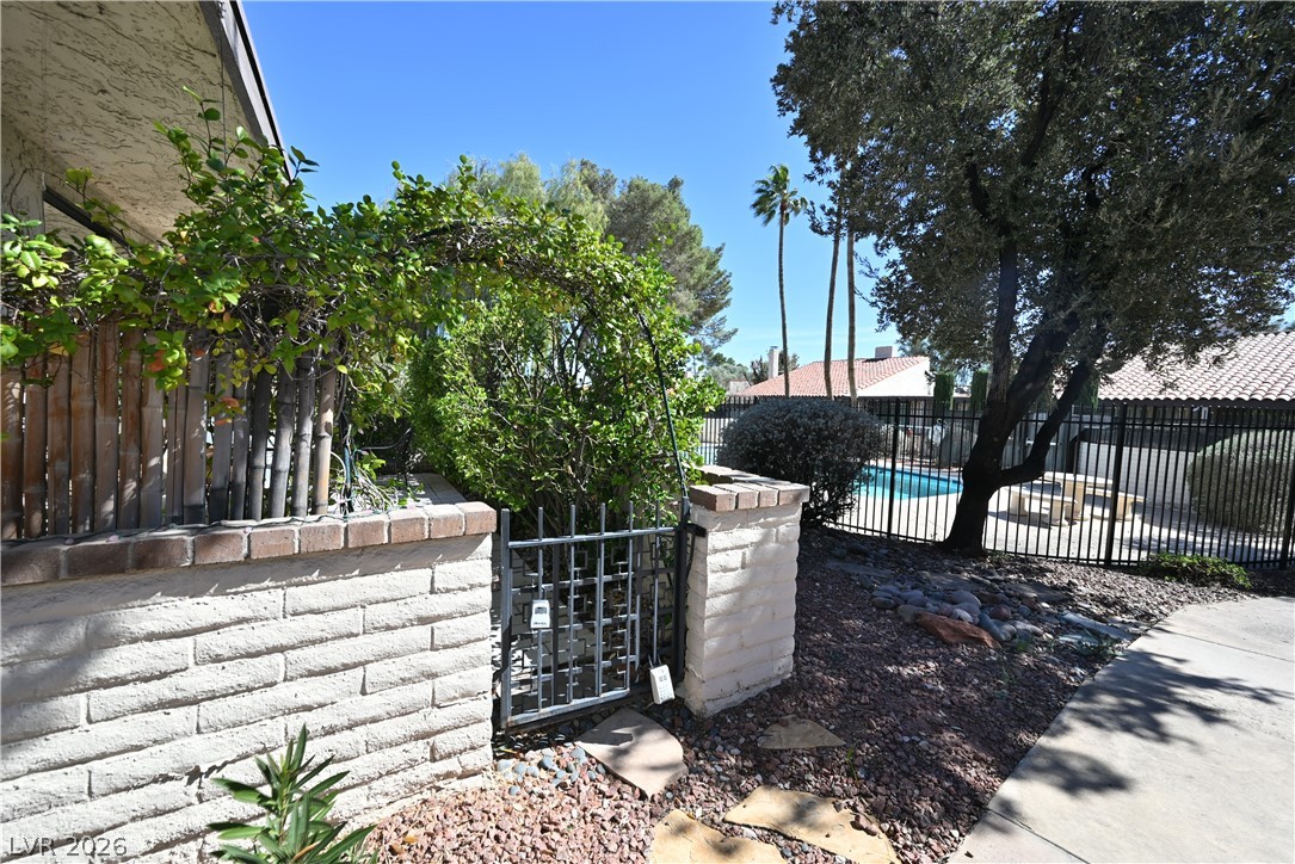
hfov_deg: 104.2
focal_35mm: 14
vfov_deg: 81.2
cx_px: 648
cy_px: 432
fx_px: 504
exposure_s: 1/60
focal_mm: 14
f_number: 11
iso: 100
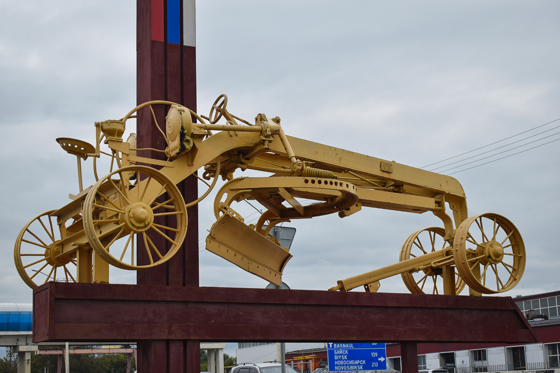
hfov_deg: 33.4
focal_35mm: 60
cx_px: 280
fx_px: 933
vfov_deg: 22.6
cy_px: 186
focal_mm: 40
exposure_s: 1/800
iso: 200
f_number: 5.6
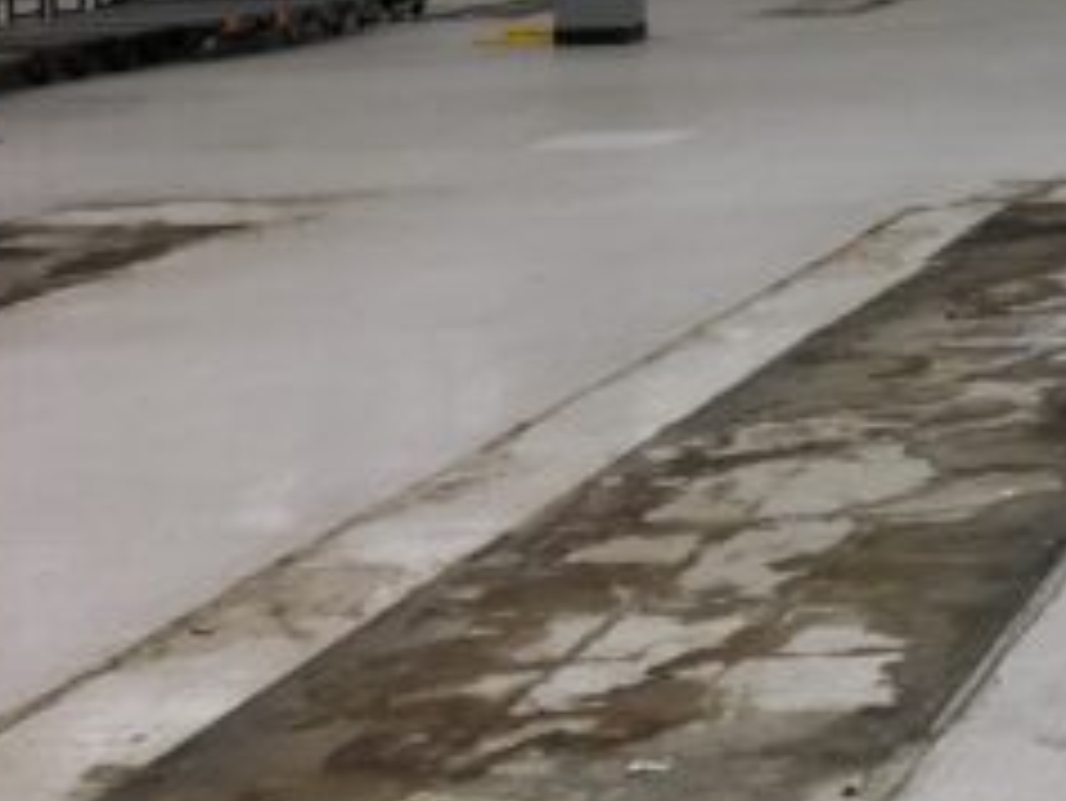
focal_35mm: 94
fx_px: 2896
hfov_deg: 18.2
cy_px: -216
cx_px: 1660
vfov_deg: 15.1
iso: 25
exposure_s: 1/60
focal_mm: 4.15
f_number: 2.2
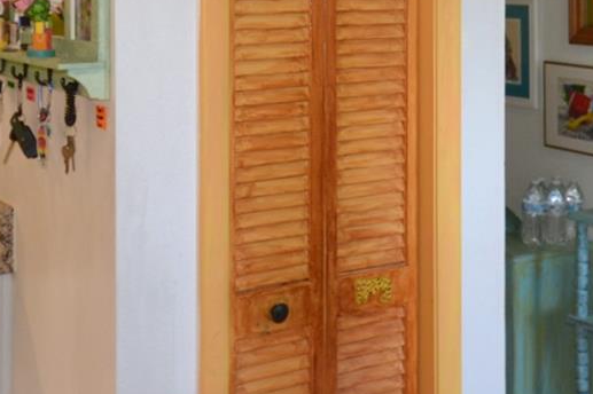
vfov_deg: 20.2
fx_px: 1070
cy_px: -9
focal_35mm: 65
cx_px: 275
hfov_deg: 31.0
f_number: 4
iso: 450
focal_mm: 14
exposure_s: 1/60
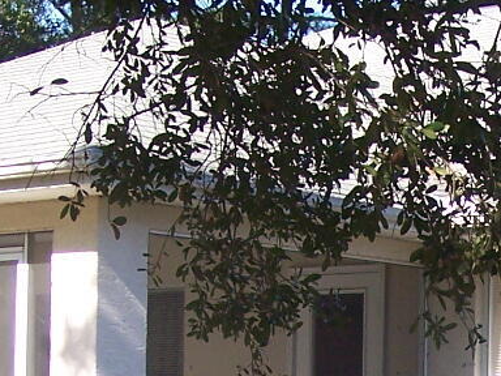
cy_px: 430
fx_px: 2200
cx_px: 517
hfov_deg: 12.8
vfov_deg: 9.6
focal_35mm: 152
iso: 100
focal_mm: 8
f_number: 3.4
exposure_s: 1/250
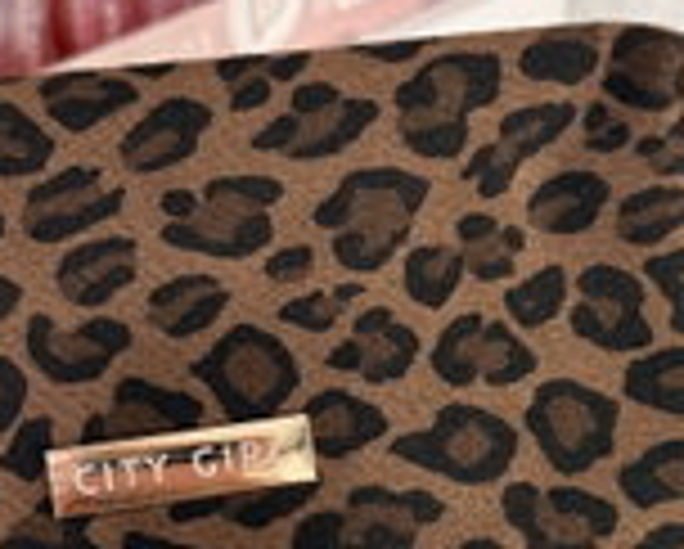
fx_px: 1662
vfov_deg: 18.4
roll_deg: +5.0
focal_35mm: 82
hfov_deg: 23.1
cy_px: 524
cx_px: 216
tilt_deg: -37.5
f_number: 1.78
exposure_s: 1/100
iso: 200
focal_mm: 6.76
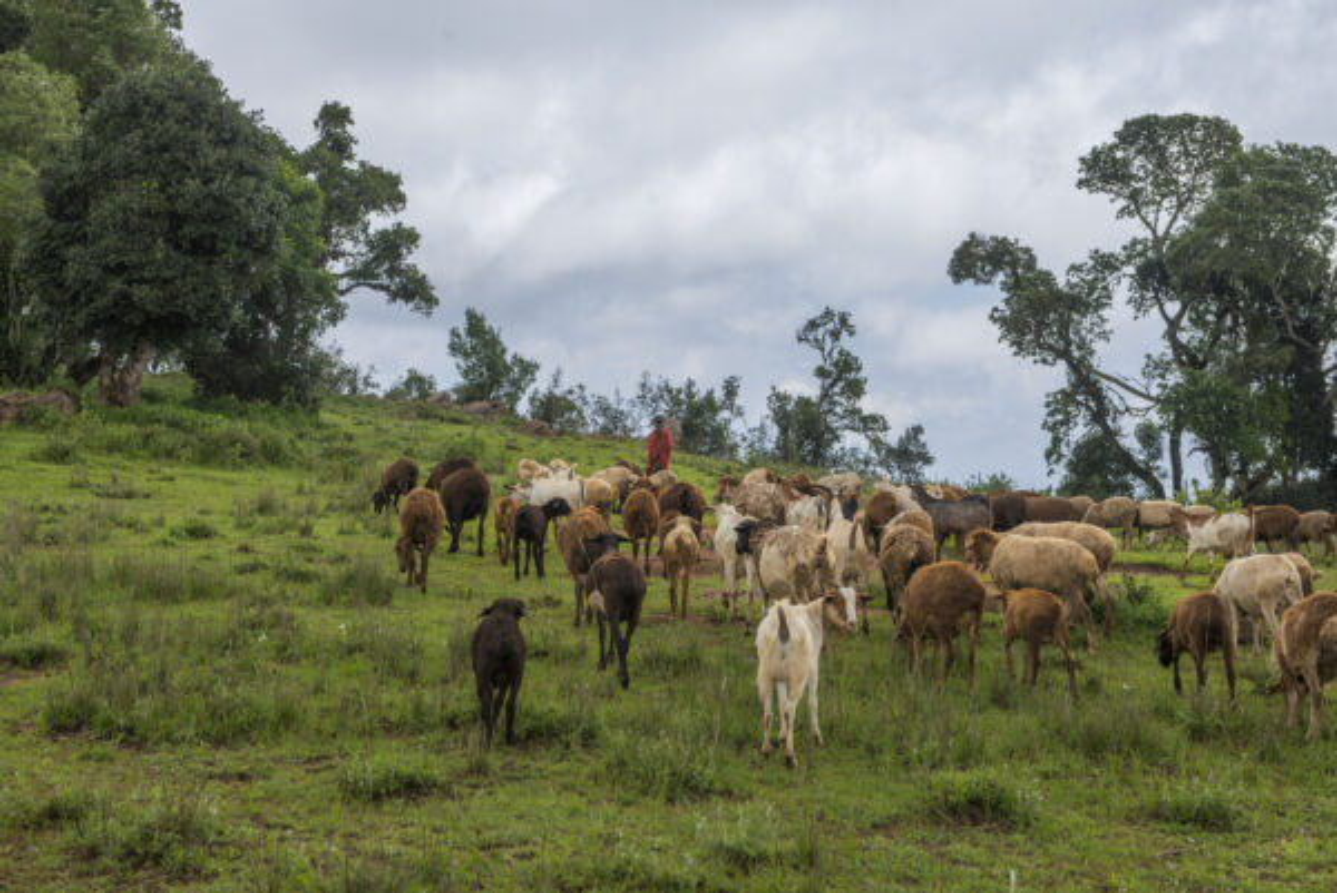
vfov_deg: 24.2
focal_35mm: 56
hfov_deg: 35.6
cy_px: 446
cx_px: 668
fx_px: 2081
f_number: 7.1
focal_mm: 56
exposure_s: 1/800
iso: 400
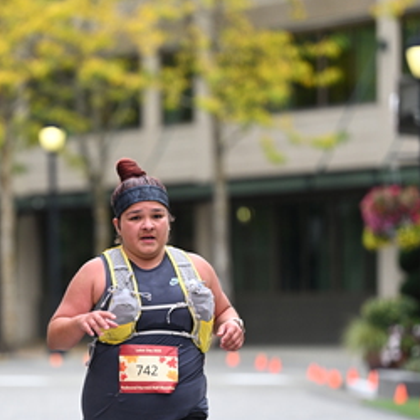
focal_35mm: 299
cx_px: 147
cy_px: 279
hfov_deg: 5.9
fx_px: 4104
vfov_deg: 5.9
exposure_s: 1/2000
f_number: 2.8
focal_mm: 160
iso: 640
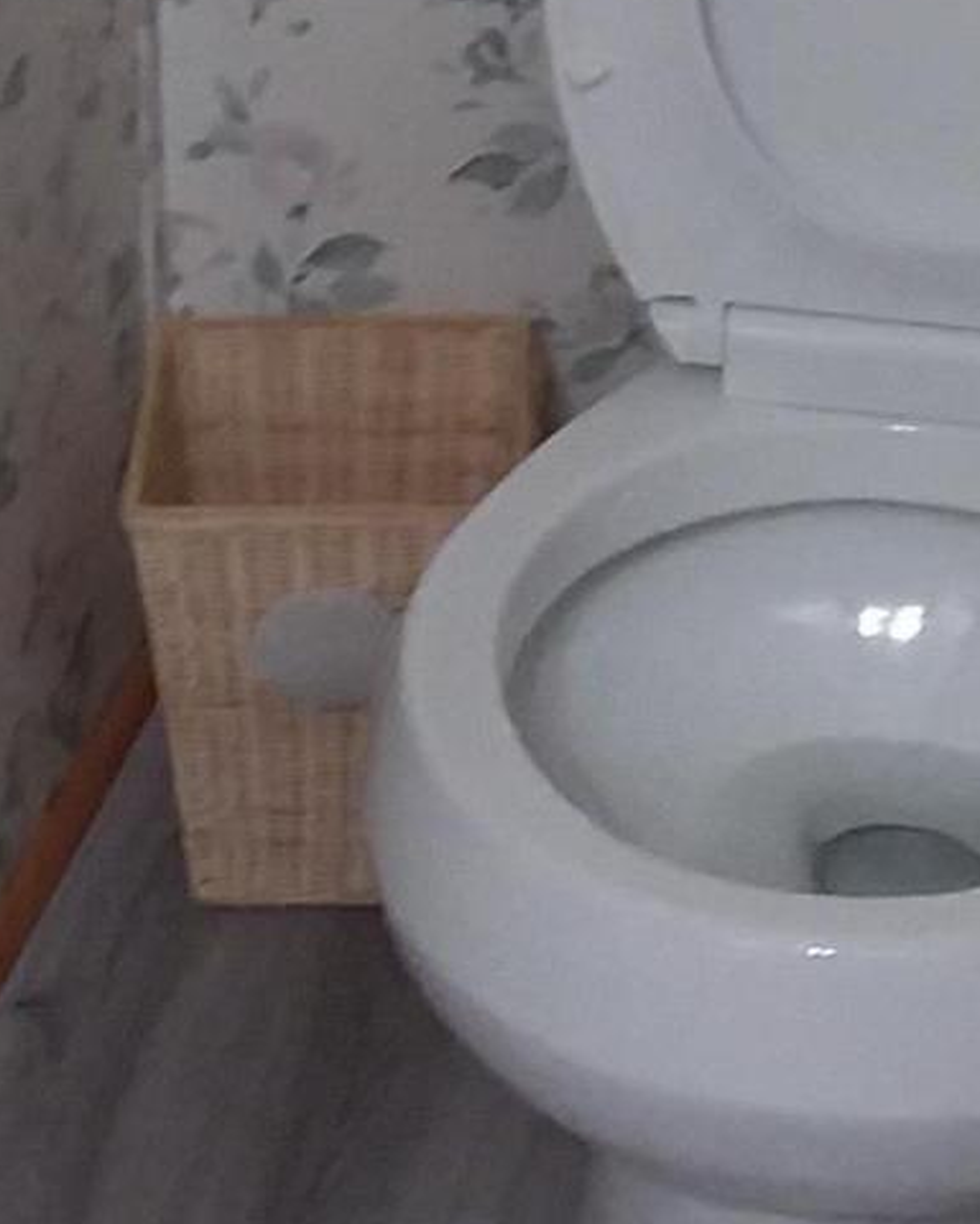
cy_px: -752
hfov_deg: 13.1
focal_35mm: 118
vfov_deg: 14.8
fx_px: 4278
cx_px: 607
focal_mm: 2.47
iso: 100
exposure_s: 1/30
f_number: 1.9
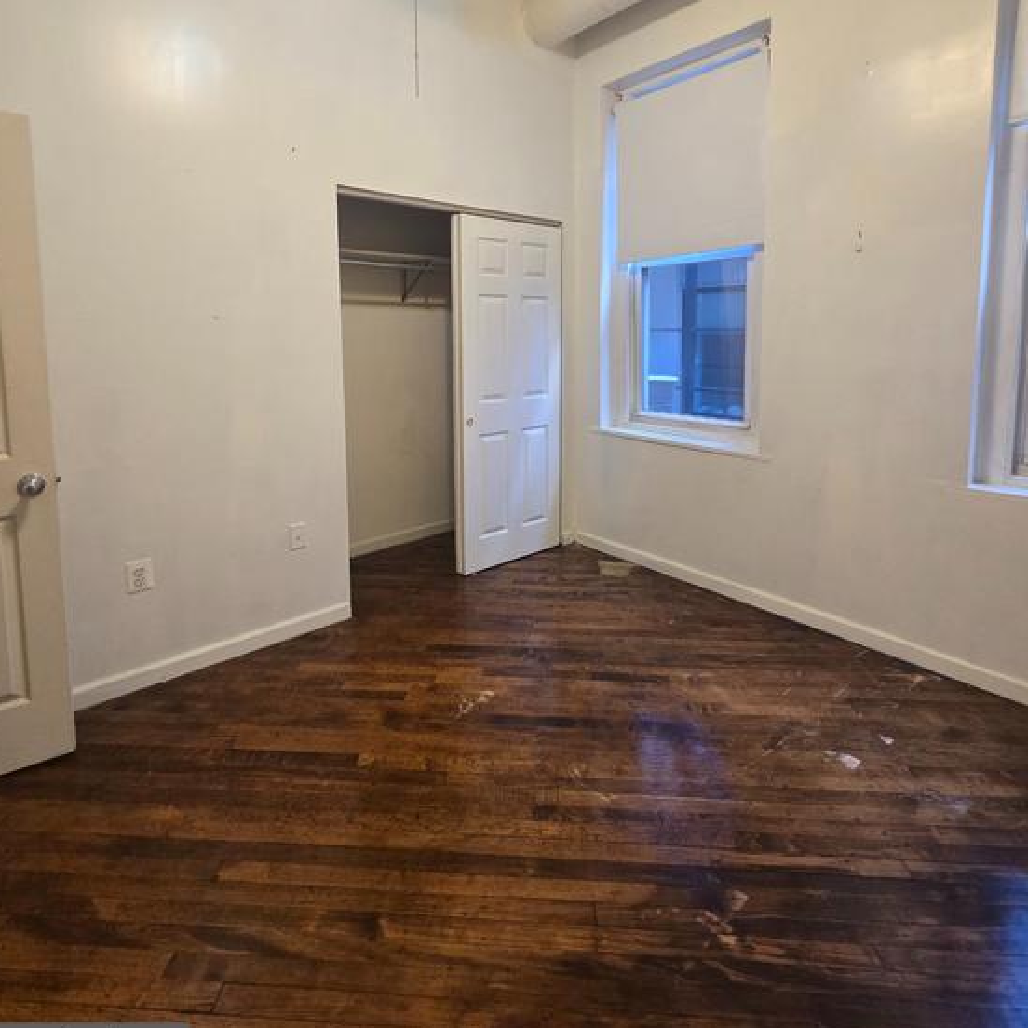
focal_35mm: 16
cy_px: 384
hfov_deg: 87.4
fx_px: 538
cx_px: 494
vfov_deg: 85.7
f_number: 2.2
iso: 400
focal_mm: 2.2
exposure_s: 1/60
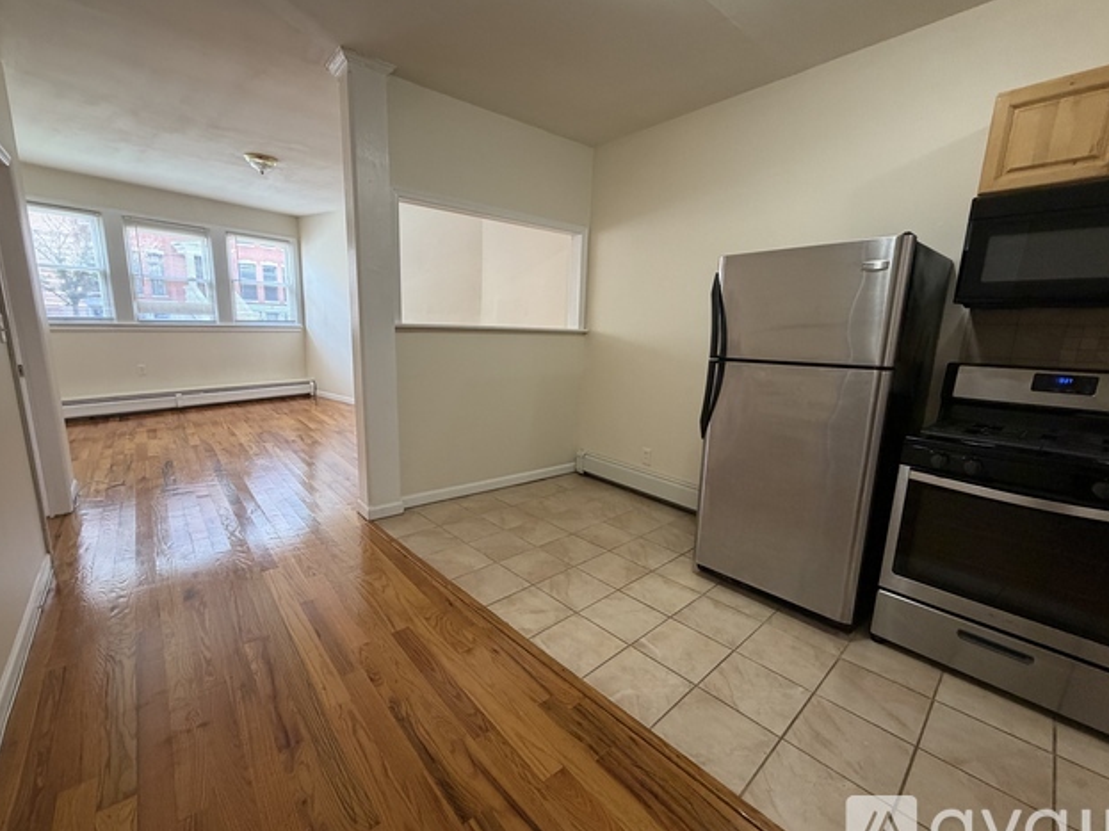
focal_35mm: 15
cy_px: 422
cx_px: 540
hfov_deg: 98.2
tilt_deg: -11.4
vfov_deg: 81.7
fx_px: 480
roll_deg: -1.6
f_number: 2.2
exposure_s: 1/60
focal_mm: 2.22
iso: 250
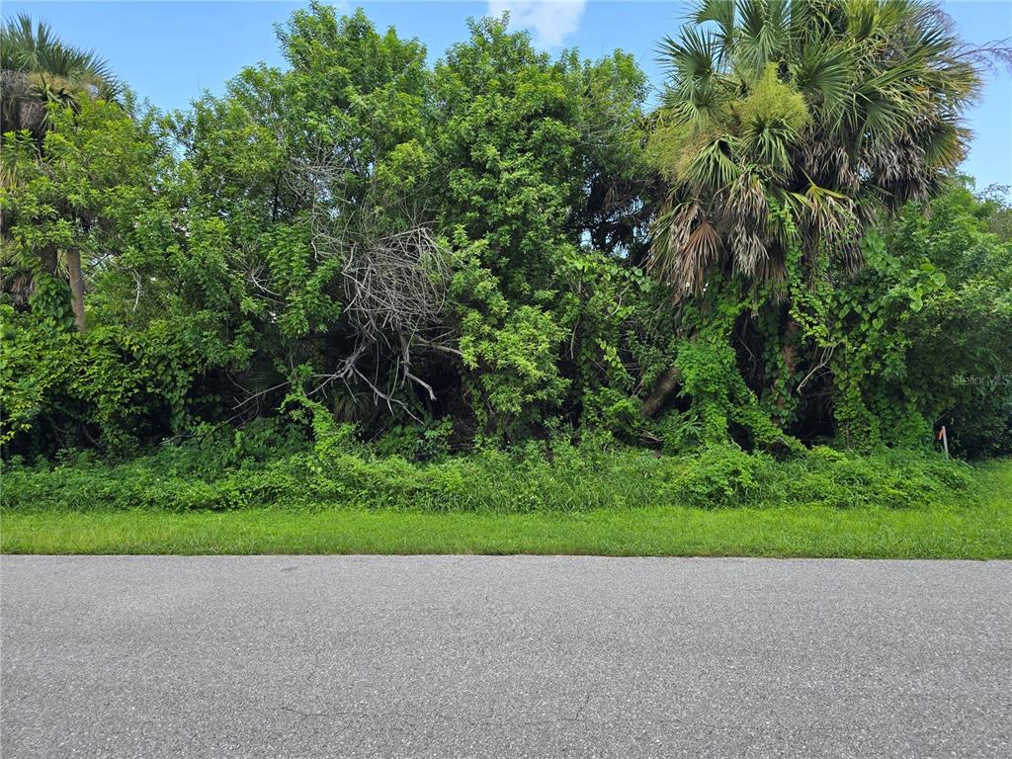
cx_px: 506
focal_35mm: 23
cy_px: 380
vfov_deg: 58.9
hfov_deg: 73.9
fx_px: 672
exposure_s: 1/180
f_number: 1.7
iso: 12
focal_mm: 6.3
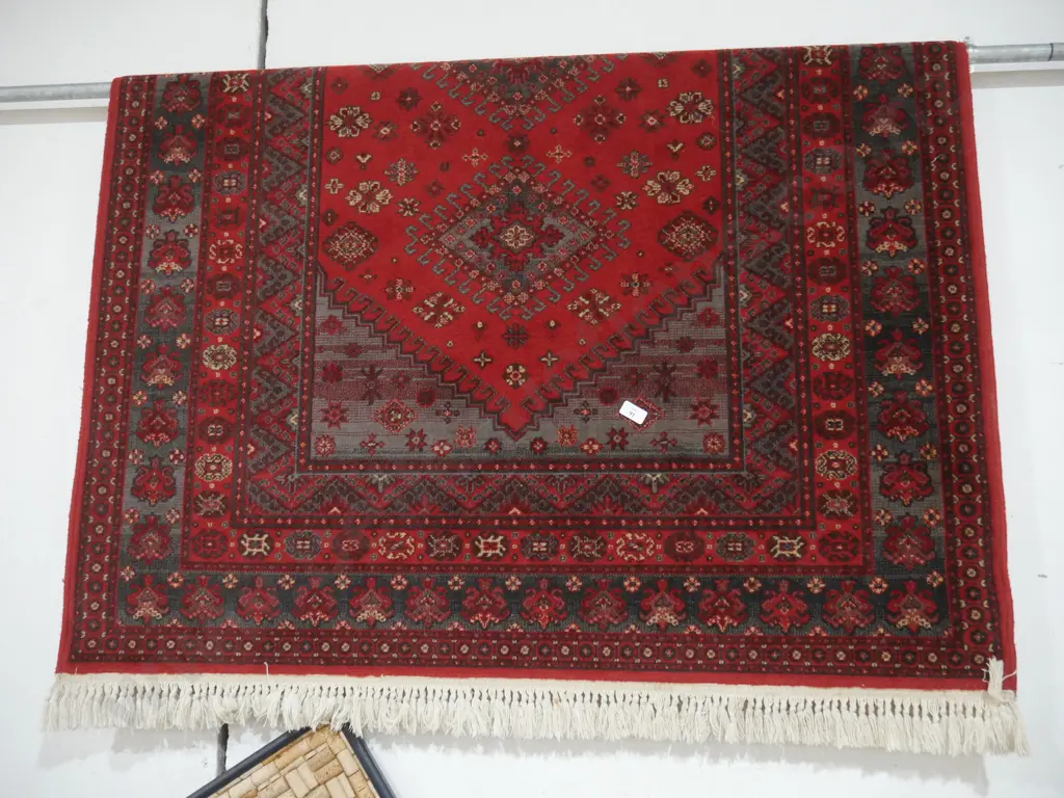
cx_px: 532
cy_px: 399
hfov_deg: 63.4
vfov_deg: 49.7
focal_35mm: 28
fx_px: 861
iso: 2000
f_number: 3.5
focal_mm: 14
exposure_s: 1/60
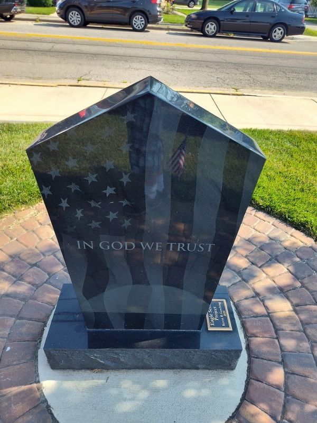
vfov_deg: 73.9
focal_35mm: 23
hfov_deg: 58.9
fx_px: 281
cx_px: 158
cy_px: 212
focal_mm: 5.56
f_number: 1.8
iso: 100
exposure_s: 1/594
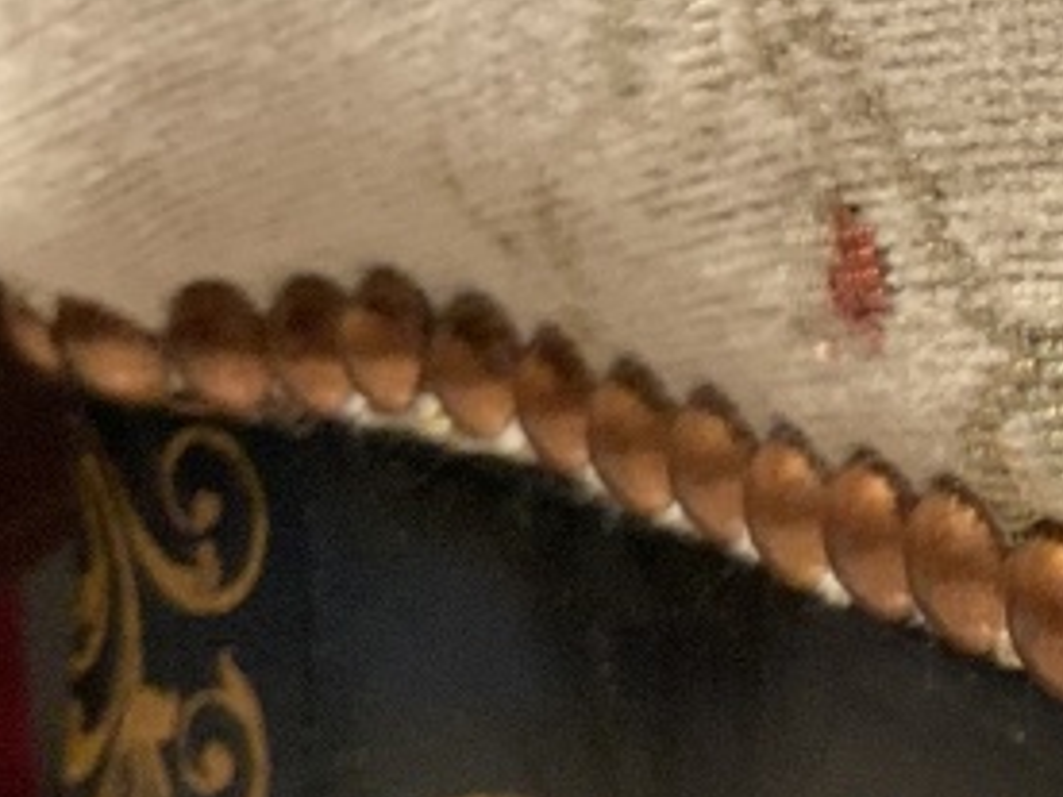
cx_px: 1856
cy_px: 462
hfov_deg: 14.0
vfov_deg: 11.8
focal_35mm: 126
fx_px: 3869
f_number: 1.8
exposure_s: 1/50
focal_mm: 3
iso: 125
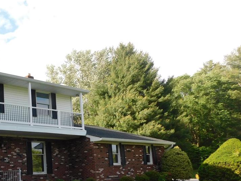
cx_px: 17
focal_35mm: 46
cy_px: 140
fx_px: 320
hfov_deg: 38.0
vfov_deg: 30.9
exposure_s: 1/640
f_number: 3
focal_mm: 4
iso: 125
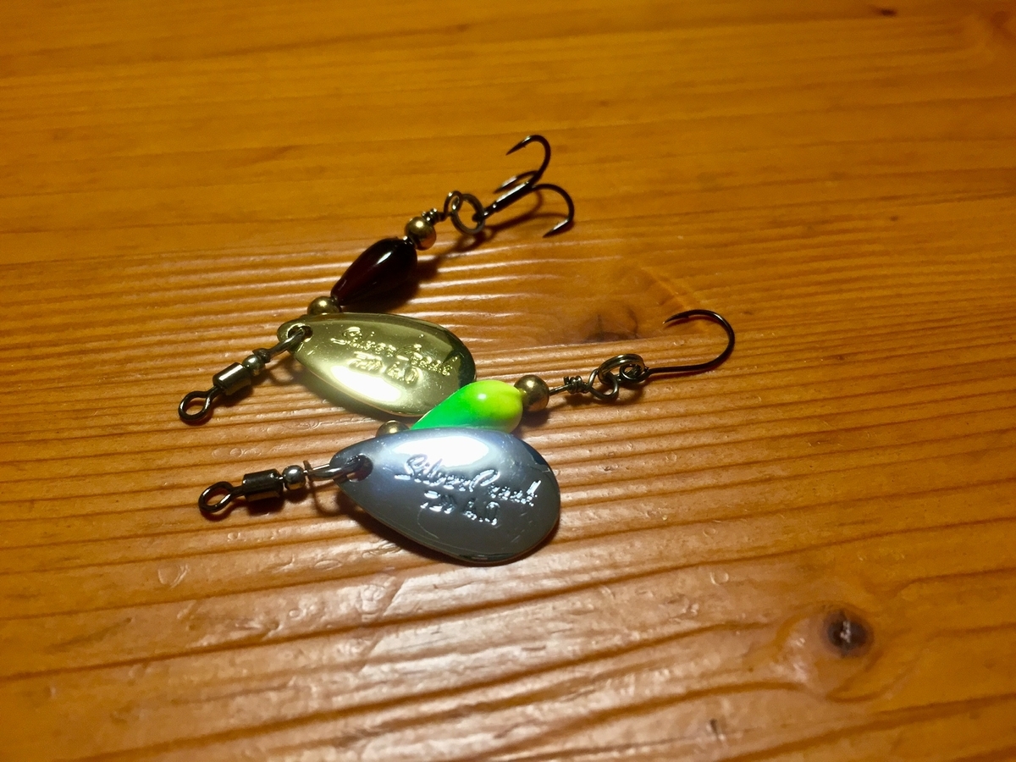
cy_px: 381
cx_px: 508
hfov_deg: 61.7
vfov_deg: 48.2
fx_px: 851
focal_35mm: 29
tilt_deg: -49.2
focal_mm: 4.15
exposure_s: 1/33
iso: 160
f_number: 2.2
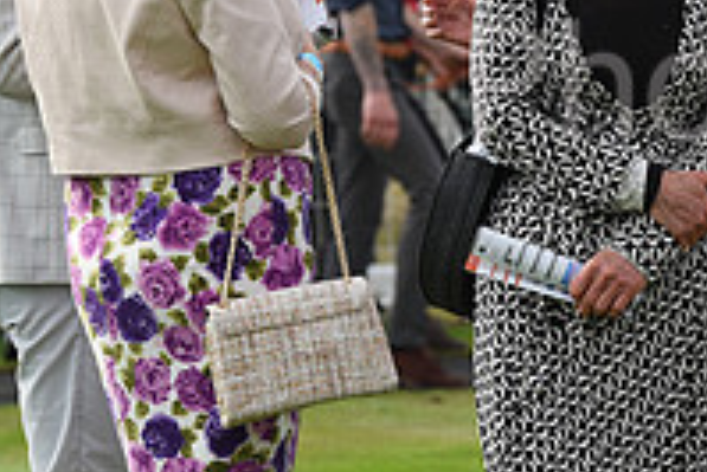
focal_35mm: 393
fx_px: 7723
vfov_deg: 3.5
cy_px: -83
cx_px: 931
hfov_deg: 5.2
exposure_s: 1/2000
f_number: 5.6
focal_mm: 135
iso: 500
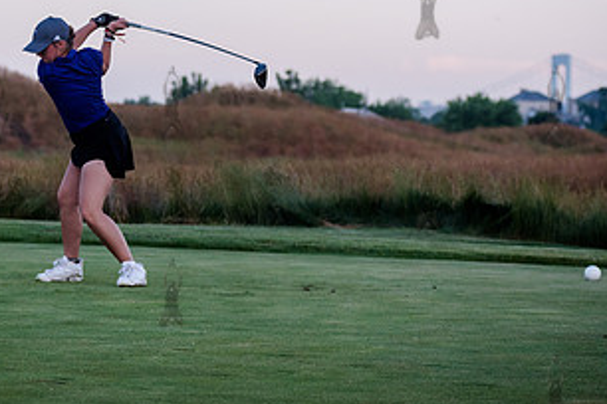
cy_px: 100
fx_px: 2748
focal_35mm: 163
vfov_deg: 8.4
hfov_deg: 12.6
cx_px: 171
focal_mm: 86
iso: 640
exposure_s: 1/1250
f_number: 3.5
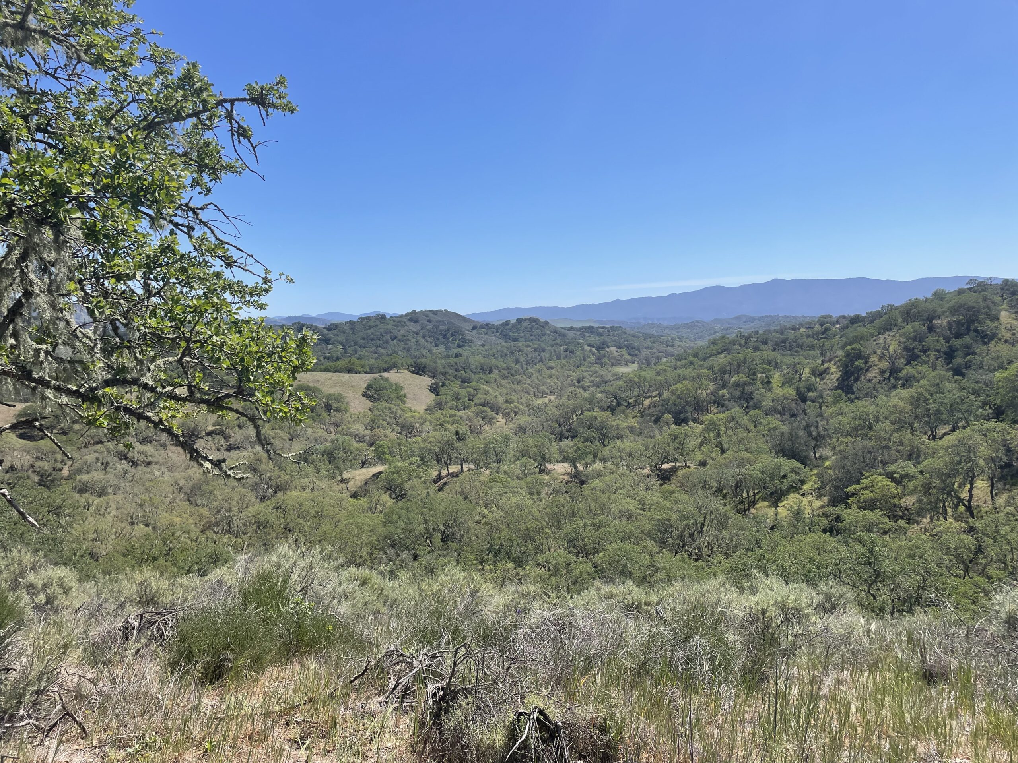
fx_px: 765
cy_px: 382
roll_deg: +2.2
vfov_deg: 53.1
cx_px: 509
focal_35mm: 26
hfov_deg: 67.3
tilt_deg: -3.8
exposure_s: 1/4132
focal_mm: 4.2
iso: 32
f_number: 1.6
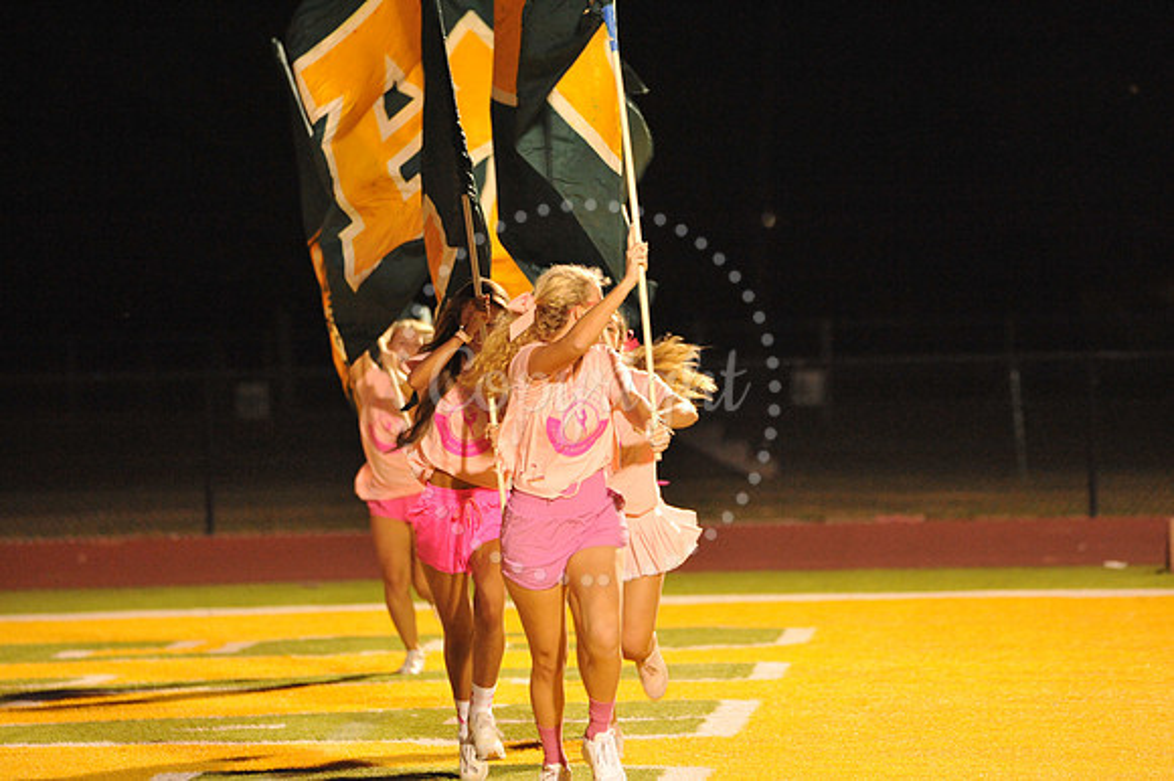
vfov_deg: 4.9
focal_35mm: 280
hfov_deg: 7.4
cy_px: 390
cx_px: 587
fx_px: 9126
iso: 6400
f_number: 6.3
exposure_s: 1/160
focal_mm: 280
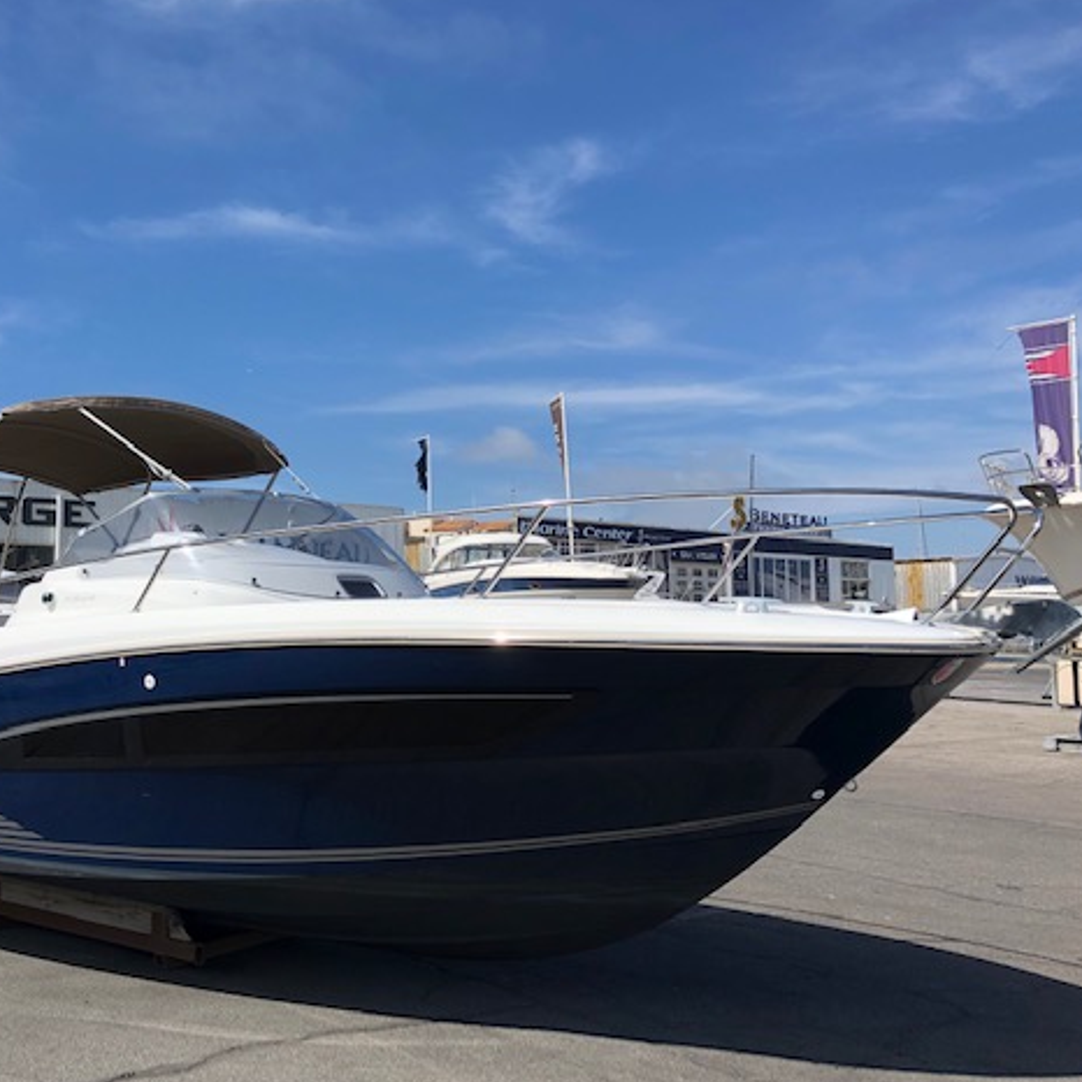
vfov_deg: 48.5
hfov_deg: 47.8
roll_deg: +0.2
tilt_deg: +5.7
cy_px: 541
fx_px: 1202
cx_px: 374
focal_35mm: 34
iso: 20
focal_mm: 3.99
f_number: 1.8
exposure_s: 1/2404
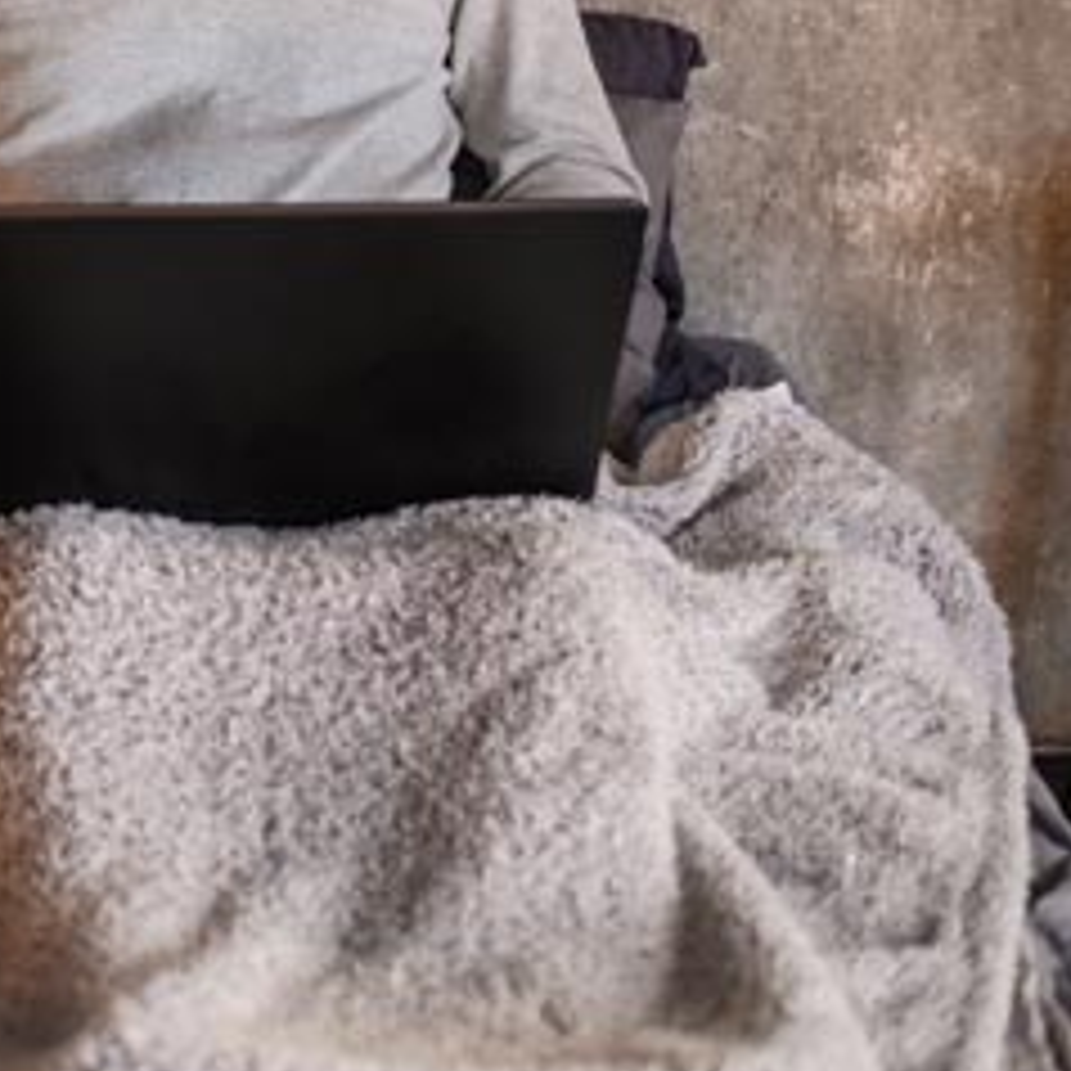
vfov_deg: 13.8
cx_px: -369
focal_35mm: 125
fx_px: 4375
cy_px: 104
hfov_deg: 13.4
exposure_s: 1/40
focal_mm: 50
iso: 500
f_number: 1.8
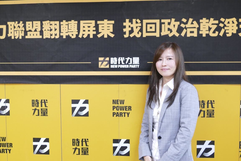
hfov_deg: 55.8
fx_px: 228
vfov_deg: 38.9
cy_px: 80
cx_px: 120
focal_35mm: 34
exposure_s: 1/60
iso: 800
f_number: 3.2
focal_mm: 12.38
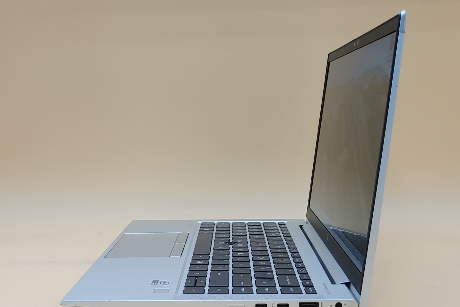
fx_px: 588
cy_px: 160
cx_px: 230
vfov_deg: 29.2
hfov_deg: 42.7
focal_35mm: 46
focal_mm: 4.36
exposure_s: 1/120
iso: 50
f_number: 1.8
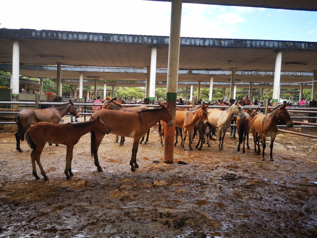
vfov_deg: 51.4
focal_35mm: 27
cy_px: 119
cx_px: 158
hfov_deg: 65.3
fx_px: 247
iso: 50
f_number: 1.8
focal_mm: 3.95
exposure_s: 1/331
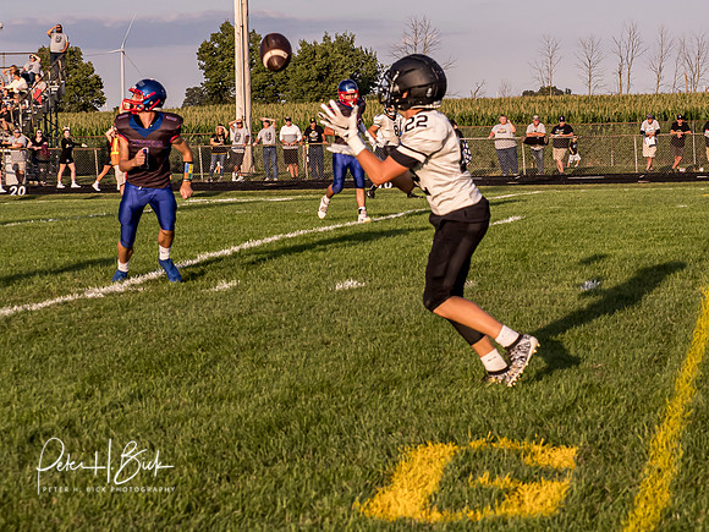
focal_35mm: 116
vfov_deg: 12.7
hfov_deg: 16.9
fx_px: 2384
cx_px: 438
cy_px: 184
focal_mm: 40
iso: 500
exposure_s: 1/2000
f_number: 4.5
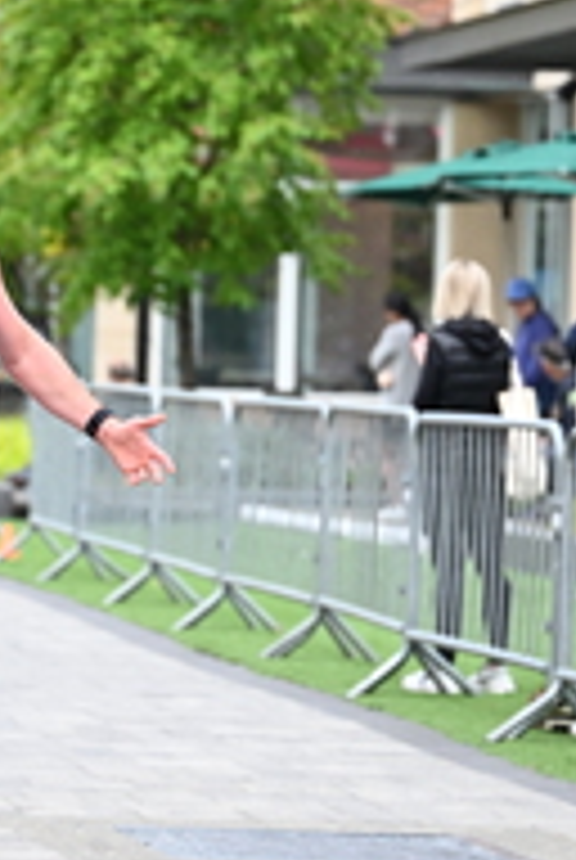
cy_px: 329
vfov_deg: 8.9
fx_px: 5500
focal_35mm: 230
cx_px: -52
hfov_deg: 6.0
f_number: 2.8
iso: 1250
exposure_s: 1/1600
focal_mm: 80
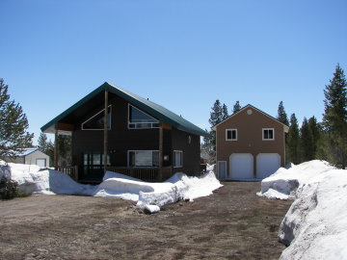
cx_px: 174
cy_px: 130
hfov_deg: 51.4
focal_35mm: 36
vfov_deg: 39.7
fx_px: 361
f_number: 4
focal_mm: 6
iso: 50
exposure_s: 1/800
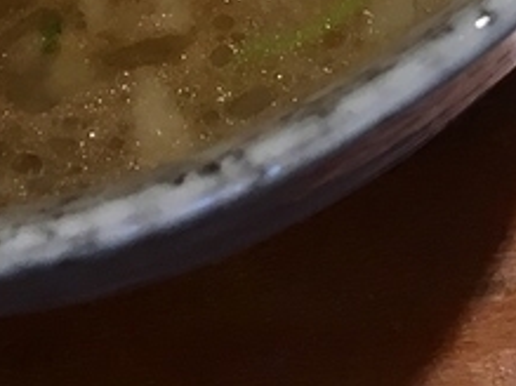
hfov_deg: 12.3
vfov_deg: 8.3
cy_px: -664
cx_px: 483
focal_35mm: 159
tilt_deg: -58.4
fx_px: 2369
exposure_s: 1/40
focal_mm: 4.15
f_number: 2.2
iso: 25
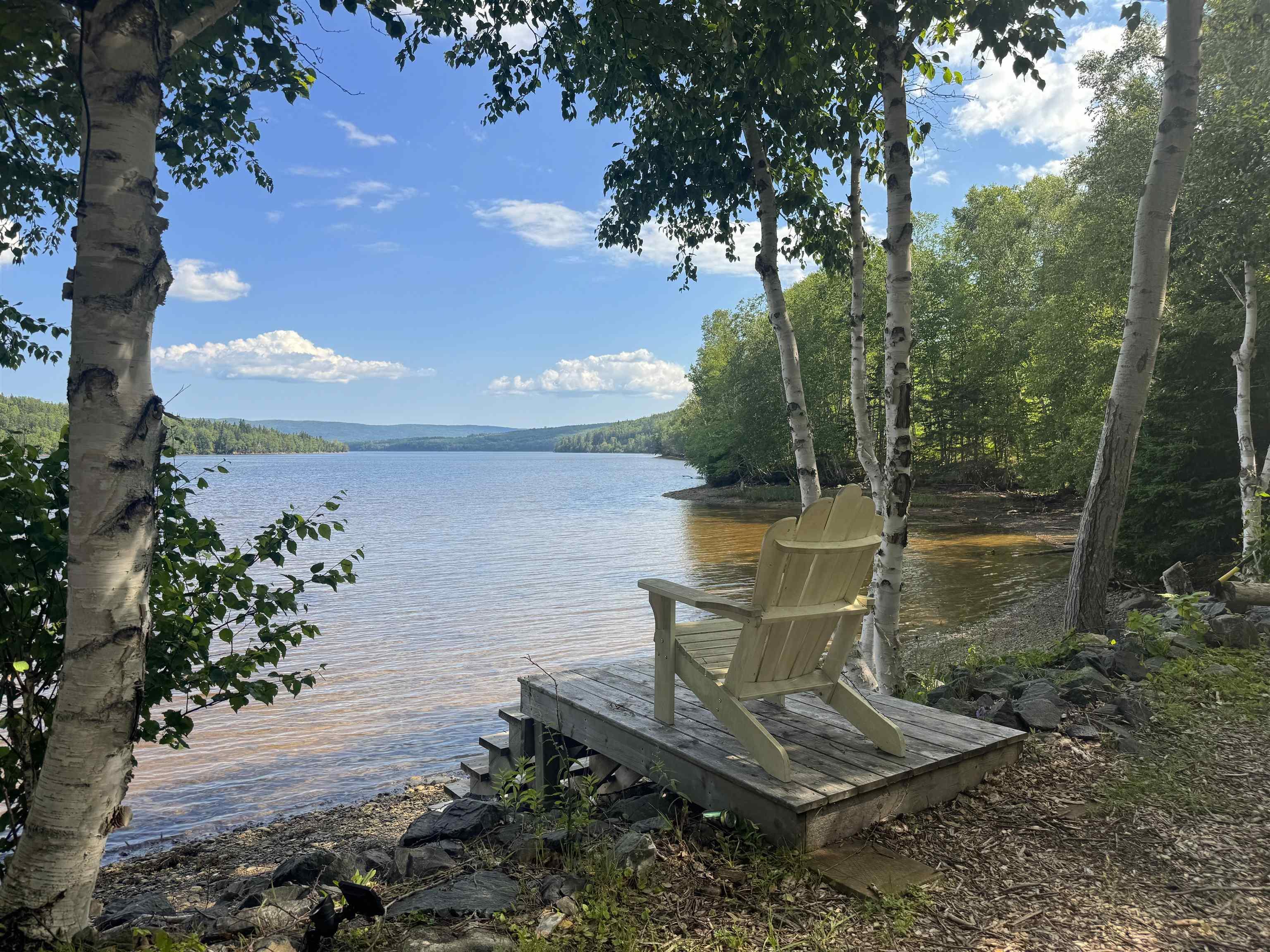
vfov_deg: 56.8
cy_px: 476
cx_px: 635
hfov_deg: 71.6
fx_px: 881
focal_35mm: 24
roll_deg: +0.4
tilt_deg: -2.0
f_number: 1.78
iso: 80
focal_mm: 6.76
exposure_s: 1/3597
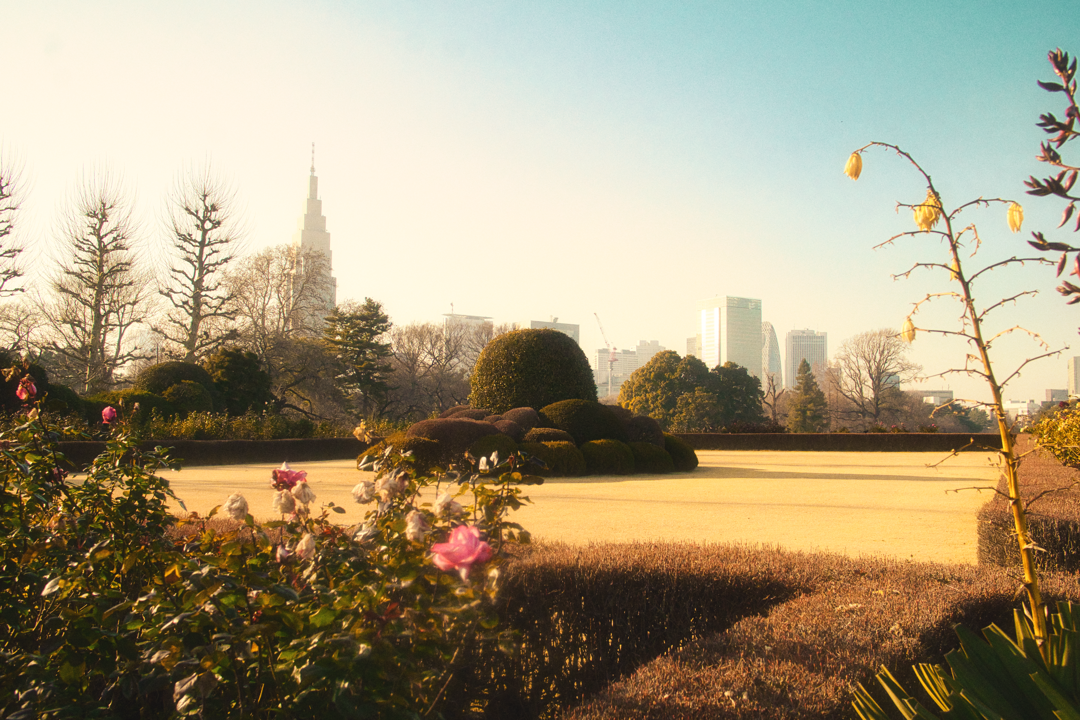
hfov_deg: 53.1
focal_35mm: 36
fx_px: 1080
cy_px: 360
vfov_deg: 36.9
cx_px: 540
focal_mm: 24
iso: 3200
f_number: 6.3
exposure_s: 1/2000
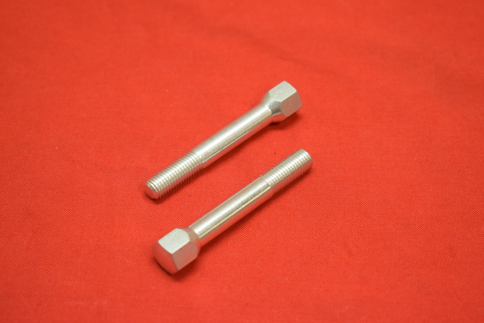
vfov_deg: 17.5
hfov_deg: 26.0
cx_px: 242
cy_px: 162
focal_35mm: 78
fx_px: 1049
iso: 2000
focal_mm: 52
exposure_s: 1/125
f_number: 5.6
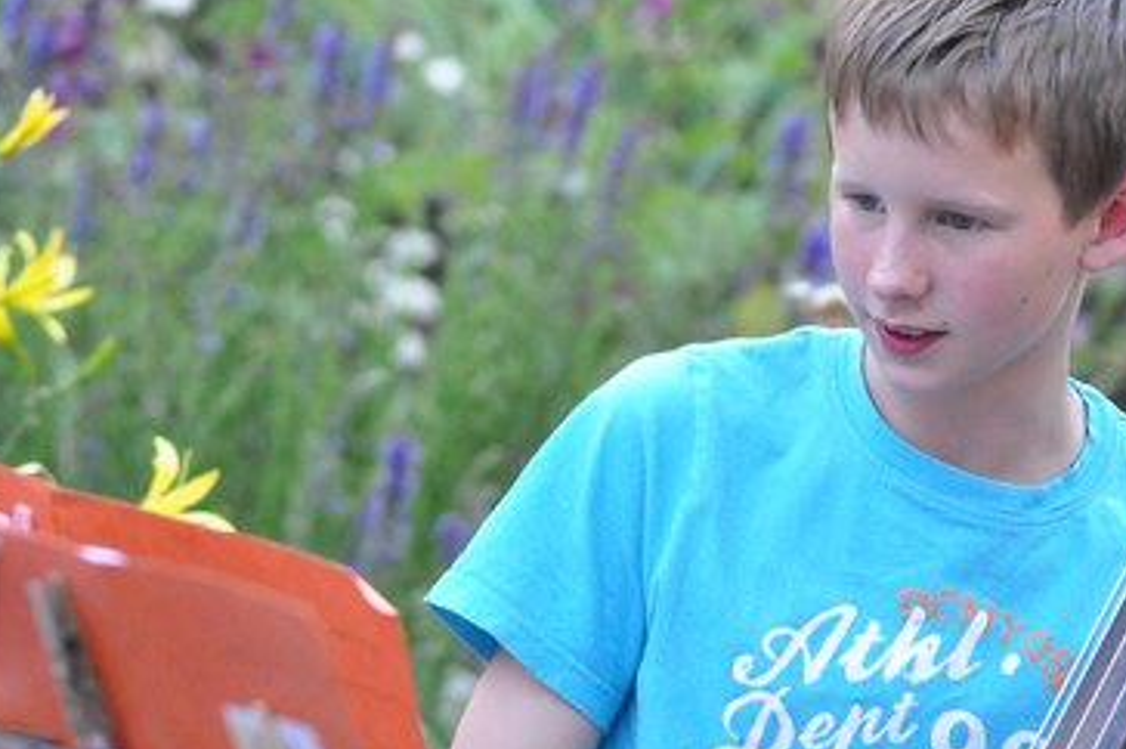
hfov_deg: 4.2
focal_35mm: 494
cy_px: 537
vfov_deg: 2.8
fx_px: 15437
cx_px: 906
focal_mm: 200
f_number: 5
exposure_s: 1/1250
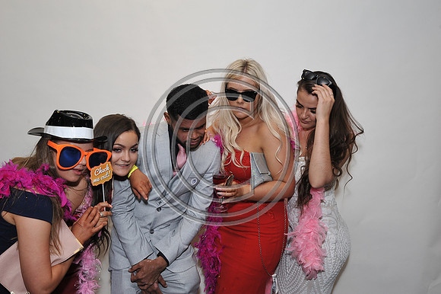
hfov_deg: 46.4
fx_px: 514
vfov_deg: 31.9
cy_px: 147
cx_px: 220
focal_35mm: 42
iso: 1000
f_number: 8
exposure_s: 1/60
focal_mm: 42
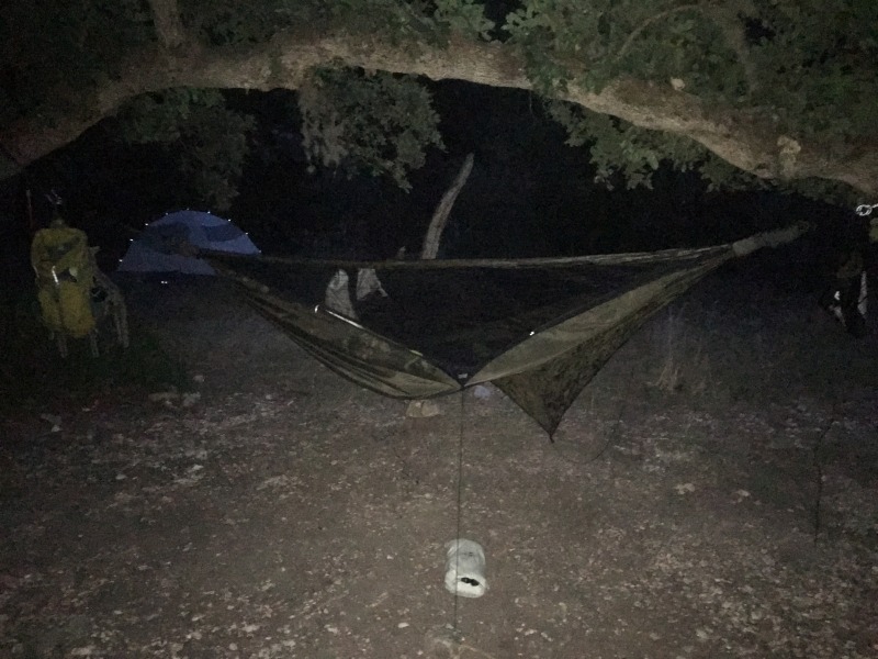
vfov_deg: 48.2
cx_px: 439
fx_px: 736
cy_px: 330
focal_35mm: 29
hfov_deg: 61.7
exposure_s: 1/16
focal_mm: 4.15
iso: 2000
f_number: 2.2
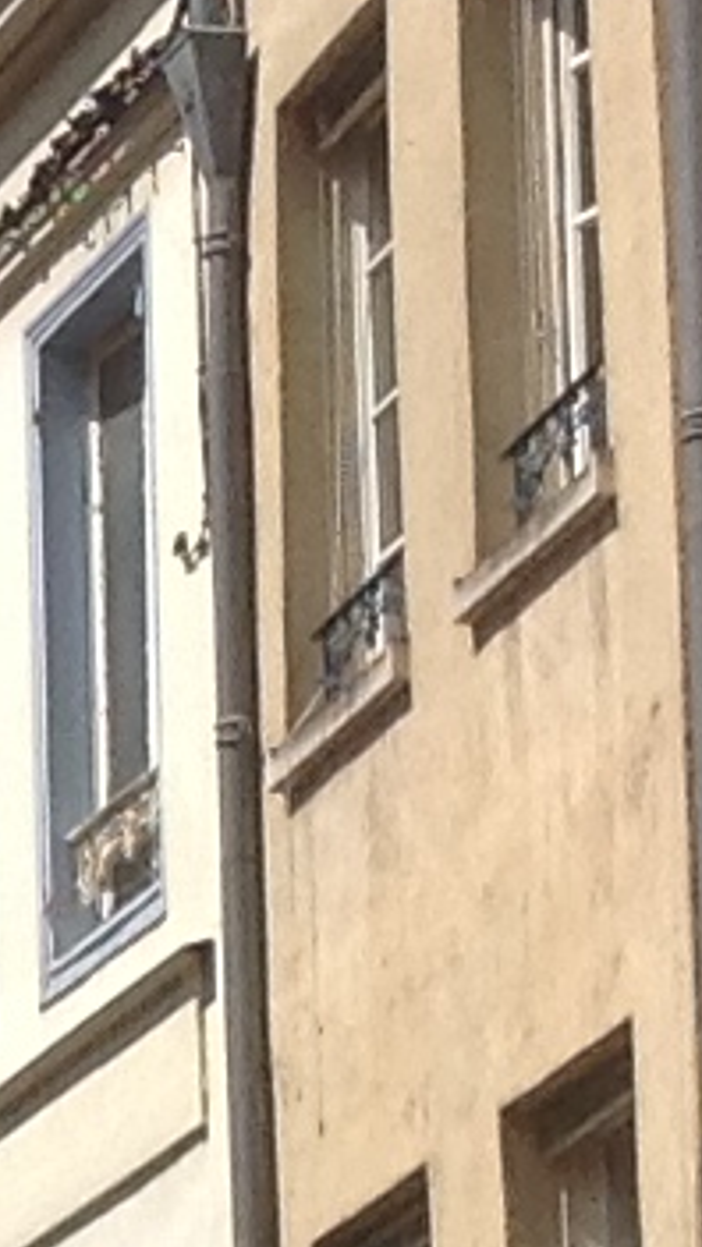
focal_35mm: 280
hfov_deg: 4.1
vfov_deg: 7.7
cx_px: -1769
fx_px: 9266
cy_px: 1336
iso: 50
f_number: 2.4
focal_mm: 4.28
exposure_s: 1/2326
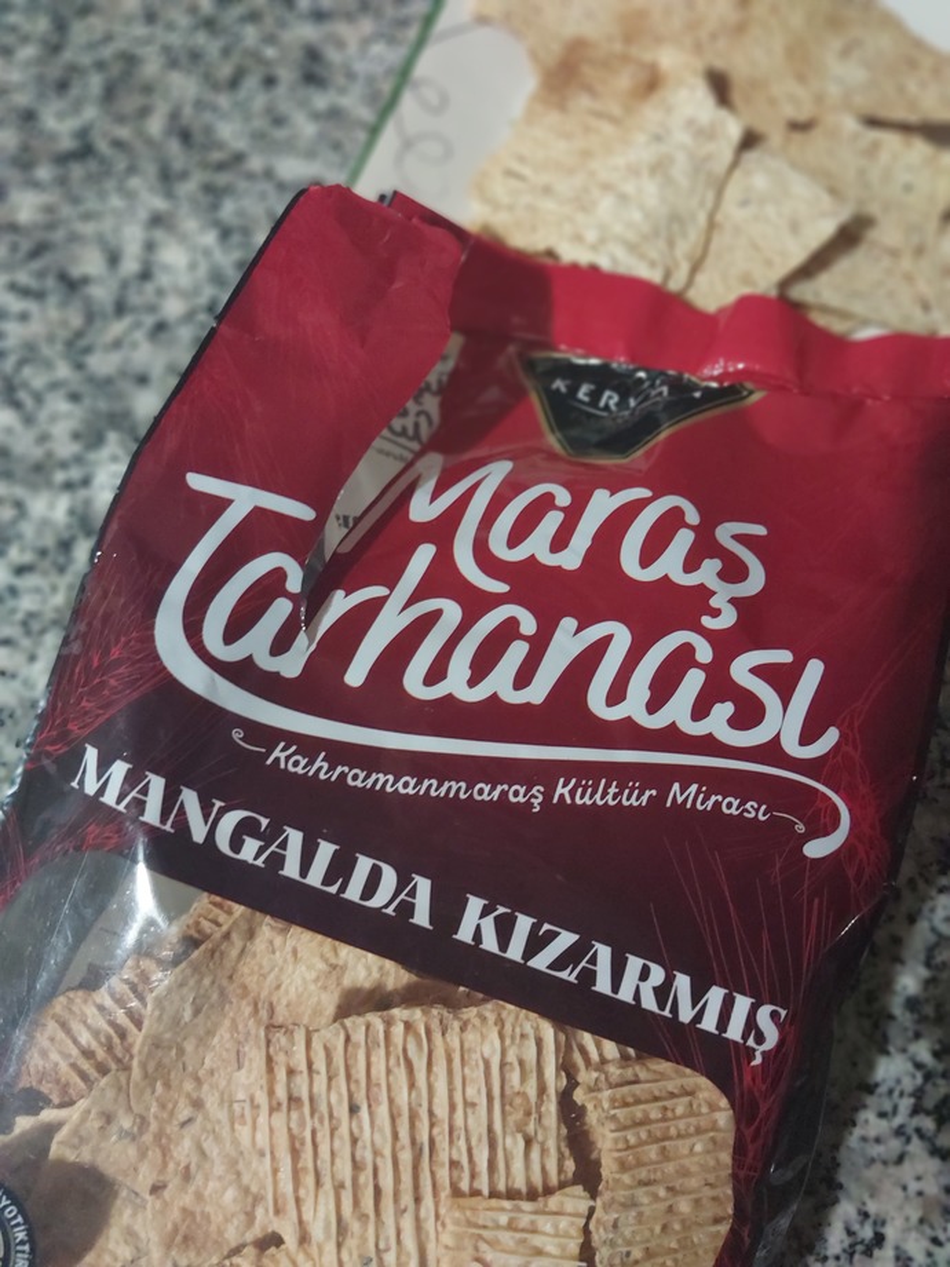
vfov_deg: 60.0
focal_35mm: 30
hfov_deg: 46.8
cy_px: 634
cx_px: 475
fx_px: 1098
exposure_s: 1/17
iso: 500
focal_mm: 4.6
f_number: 1.8
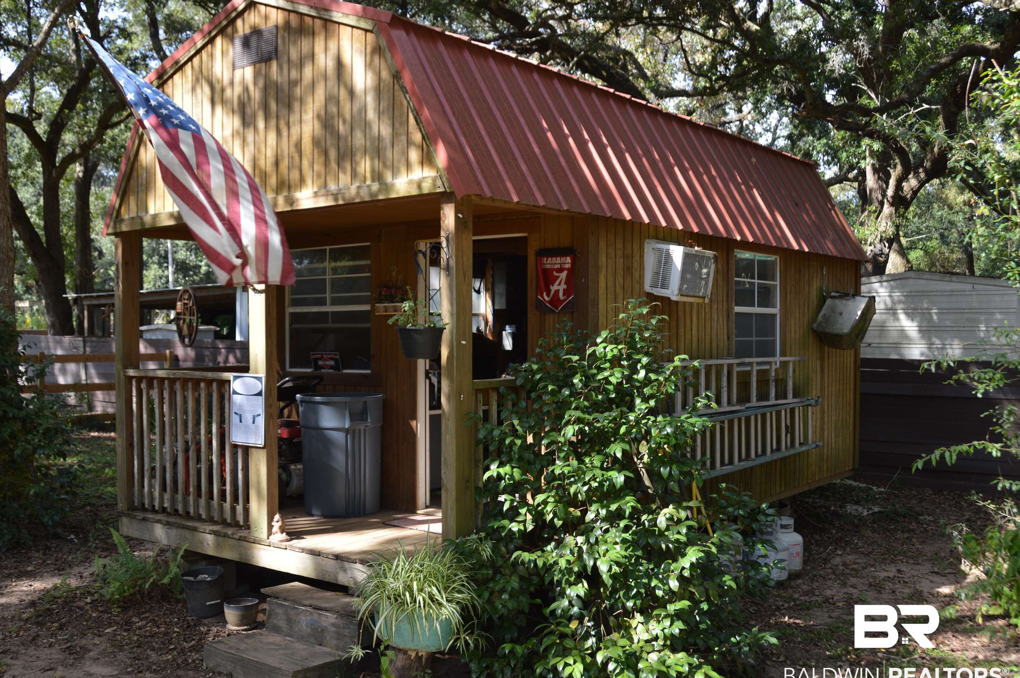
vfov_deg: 36.8
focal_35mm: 36
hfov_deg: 53.1
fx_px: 1019
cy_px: 356
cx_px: 479
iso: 100
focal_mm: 22
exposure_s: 1/80
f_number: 6.3
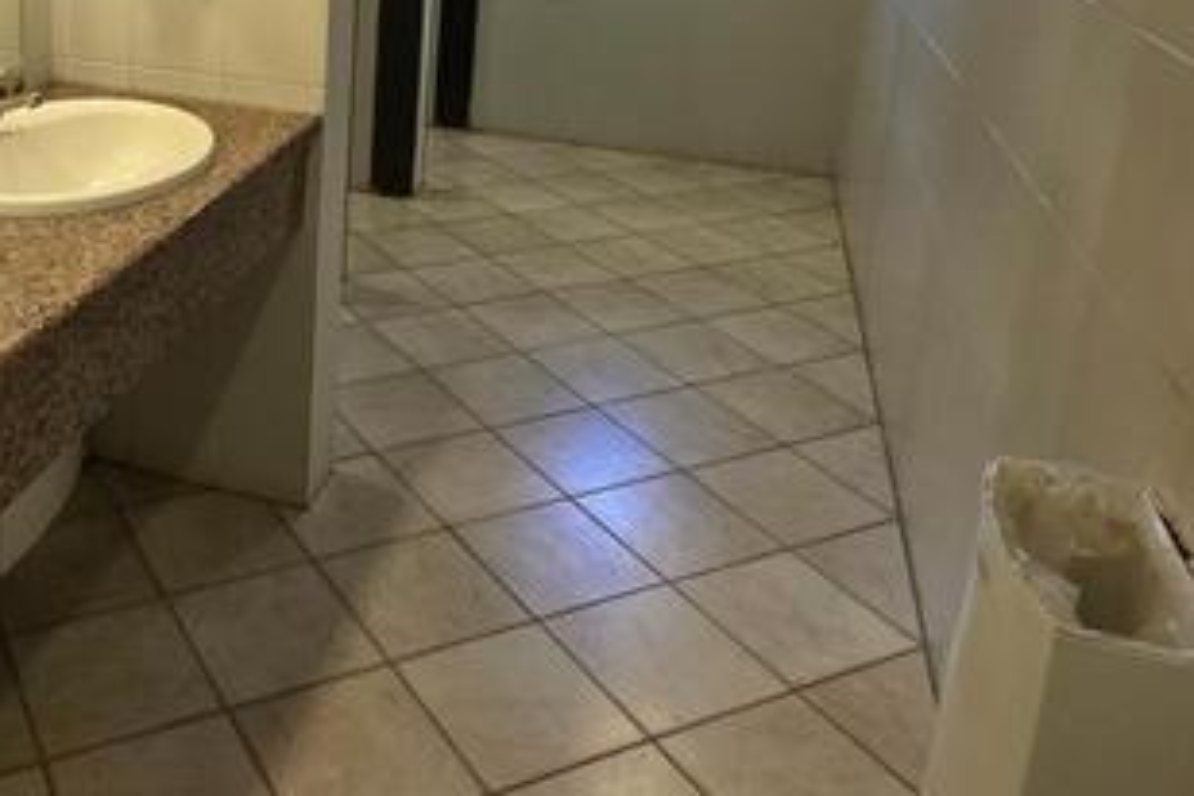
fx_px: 1161
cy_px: 70
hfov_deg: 51.0
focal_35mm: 35
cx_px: 236
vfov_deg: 35.5
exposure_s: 1/50
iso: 160
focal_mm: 2.2
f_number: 1.9
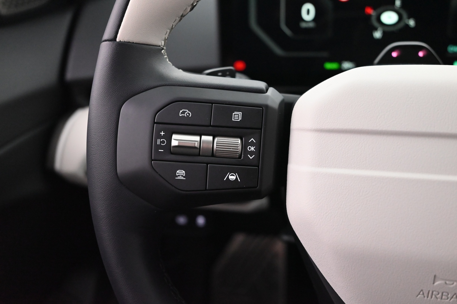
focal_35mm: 37
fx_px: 470
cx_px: 228
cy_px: 152
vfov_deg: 35.9
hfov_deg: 51.9
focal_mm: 37
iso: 7200
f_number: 5.3
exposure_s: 1/60
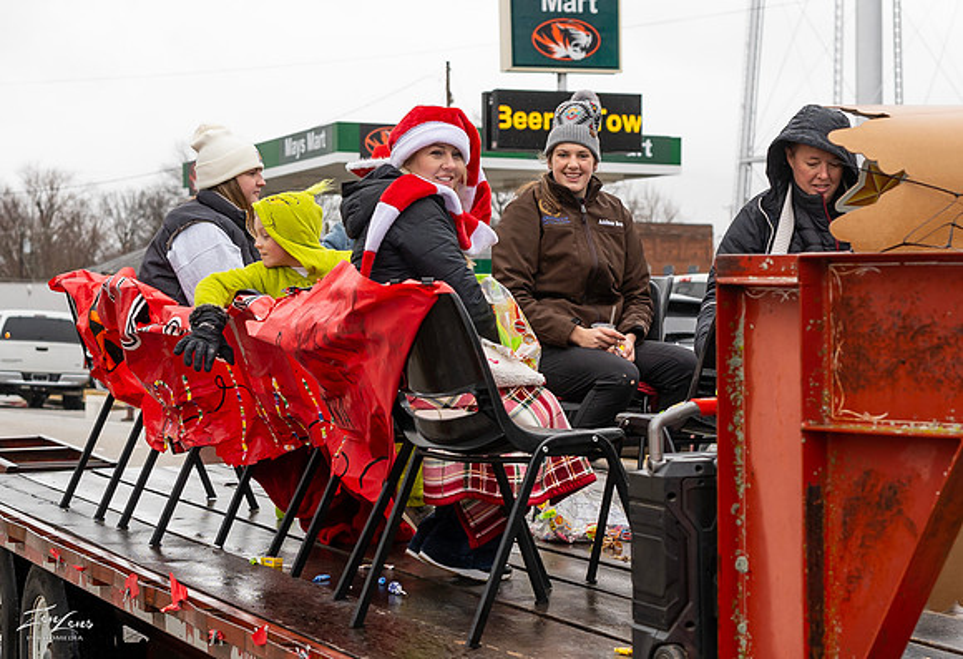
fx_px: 2265
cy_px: 304
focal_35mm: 84
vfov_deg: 16.6
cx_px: 573
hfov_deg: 24.0
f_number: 2.8
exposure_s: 1/640
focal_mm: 35
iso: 200
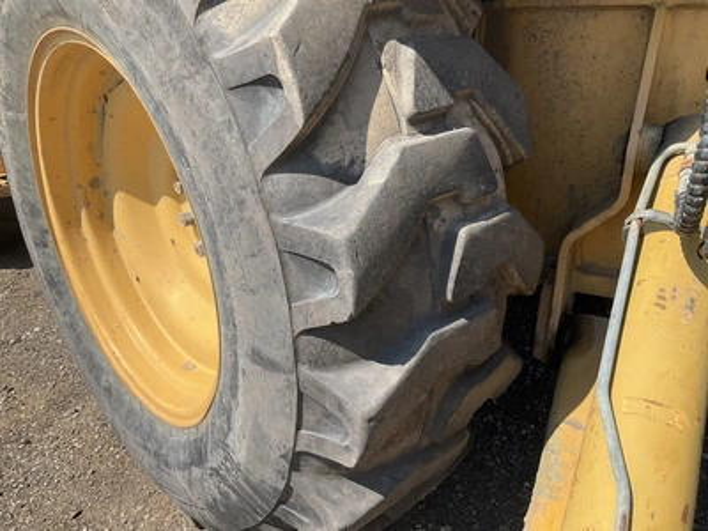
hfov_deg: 61.7
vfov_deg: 48.2
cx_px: 354
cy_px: 266
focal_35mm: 29
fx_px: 593
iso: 25
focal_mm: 3
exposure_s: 1/1342
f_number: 1.8
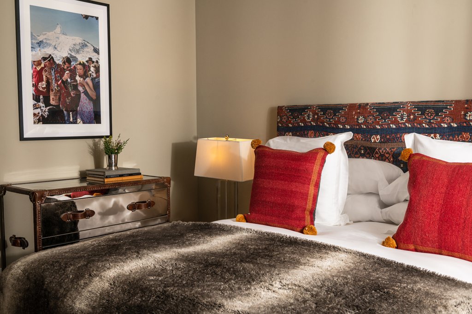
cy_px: 157
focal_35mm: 36
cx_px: 236
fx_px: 472
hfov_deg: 53.2
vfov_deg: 36.8
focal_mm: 36
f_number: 7.1
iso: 500
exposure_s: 1/200
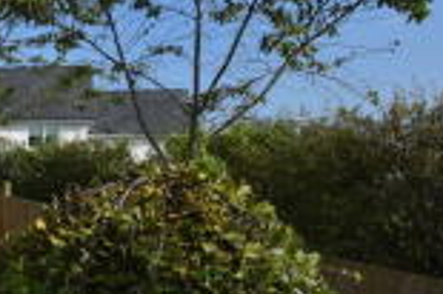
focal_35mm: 46
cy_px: 244
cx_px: -97
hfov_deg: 33.9
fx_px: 565
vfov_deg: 28.4
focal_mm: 10
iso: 180
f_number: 8
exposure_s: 1/500
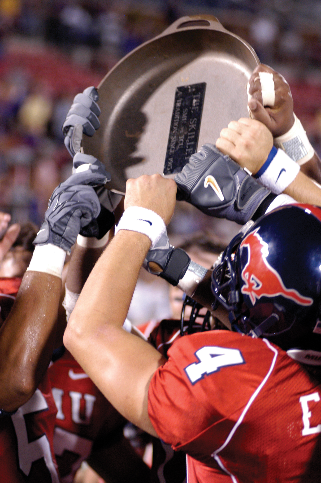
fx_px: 2251
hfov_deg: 8.2
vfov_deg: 12.2
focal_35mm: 168
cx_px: 160
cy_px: 242
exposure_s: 1/160
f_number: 3.2
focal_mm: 112
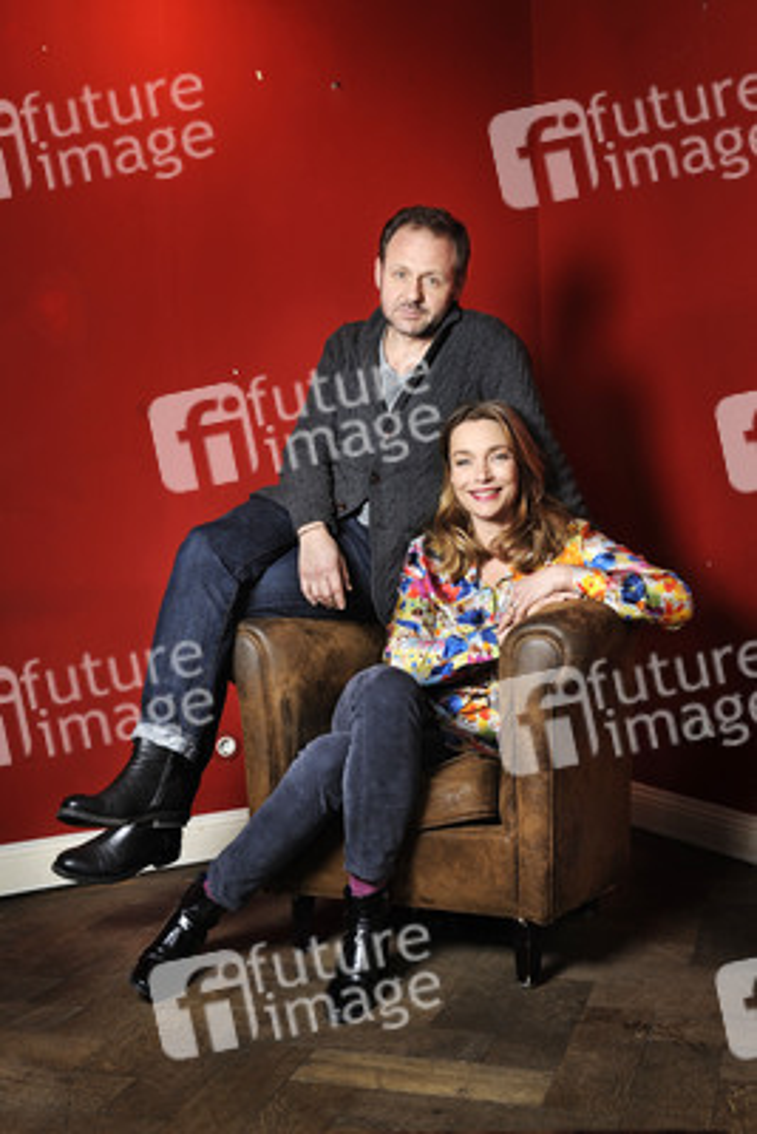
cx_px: 378
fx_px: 1197
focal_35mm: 38
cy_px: 567
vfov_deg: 50.7
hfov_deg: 35.1
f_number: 4.5
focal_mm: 38
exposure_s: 1/60
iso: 640
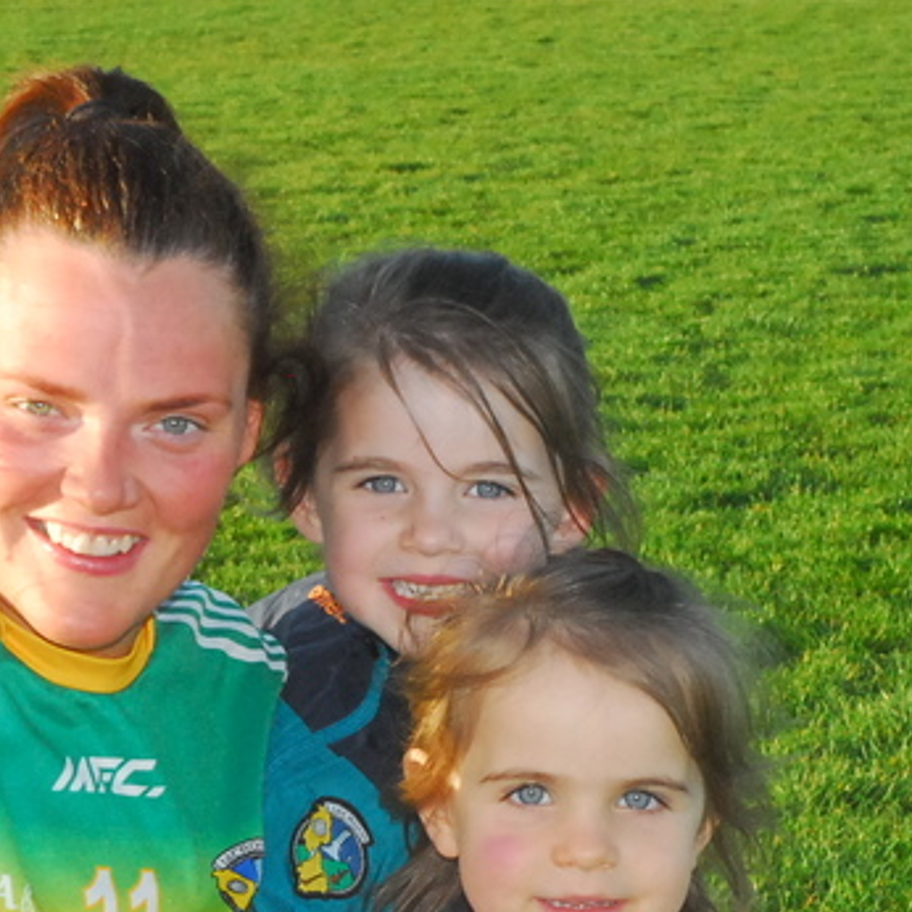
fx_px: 4948
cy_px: 785
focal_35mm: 166
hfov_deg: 10.5
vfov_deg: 10.5
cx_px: 285
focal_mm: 50
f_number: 14
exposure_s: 1/250
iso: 1600
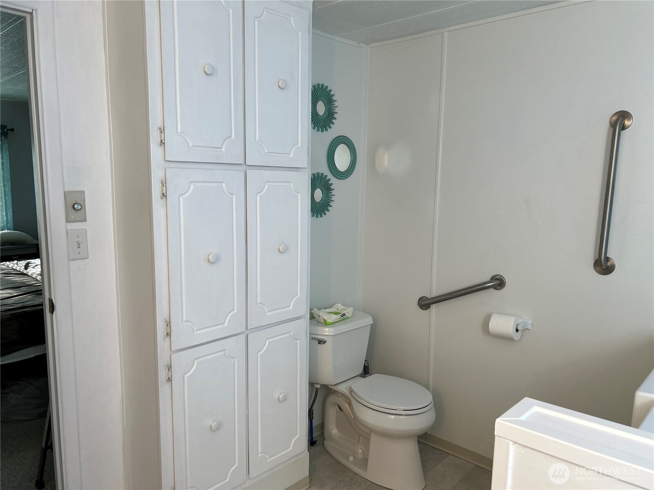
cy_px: 245
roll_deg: -1.2
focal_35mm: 26
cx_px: 327
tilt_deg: -6.5
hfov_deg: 67.3
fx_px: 491
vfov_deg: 53.1
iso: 80
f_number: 1.5
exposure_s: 1/120
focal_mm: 5.7
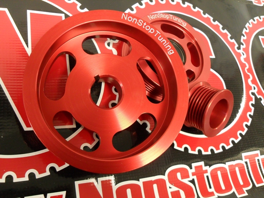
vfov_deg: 40.7
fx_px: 267
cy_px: 99
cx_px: 132
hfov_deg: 52.6
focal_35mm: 35
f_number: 2.8
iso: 200
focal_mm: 6.2
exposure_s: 1/8
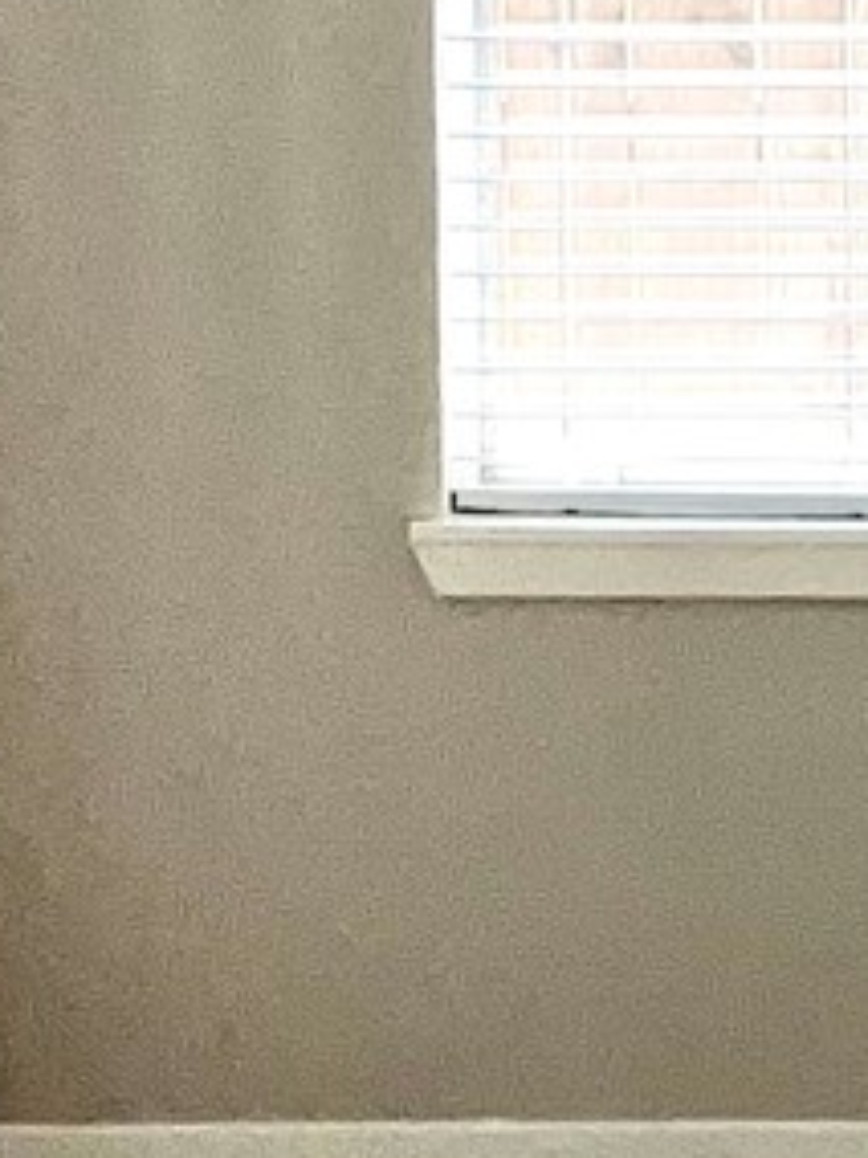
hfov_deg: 6.9
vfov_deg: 9.4
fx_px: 6988
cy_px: 265
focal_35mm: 209
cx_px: 1508
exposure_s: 1/122
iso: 20
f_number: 1.8
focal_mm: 3
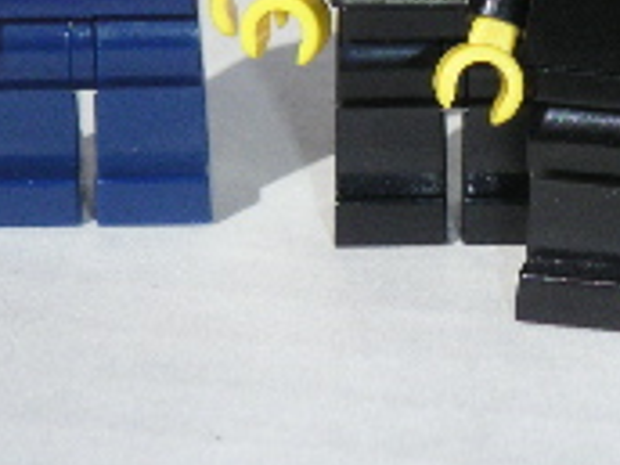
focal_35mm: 258
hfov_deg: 7.7
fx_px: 4621
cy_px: -40
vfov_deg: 5.7
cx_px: 573
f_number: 8
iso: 160
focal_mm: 17.1
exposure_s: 1/750
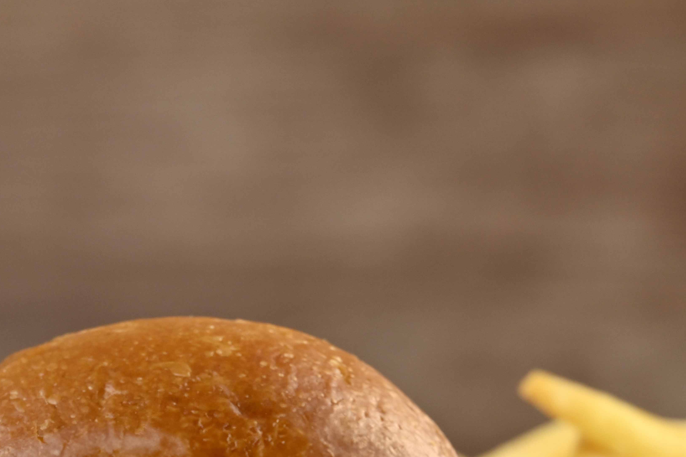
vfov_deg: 4.5
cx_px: 256
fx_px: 5773
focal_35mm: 303
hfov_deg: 6.8
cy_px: 560
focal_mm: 120
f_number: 9
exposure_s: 1/50
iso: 400
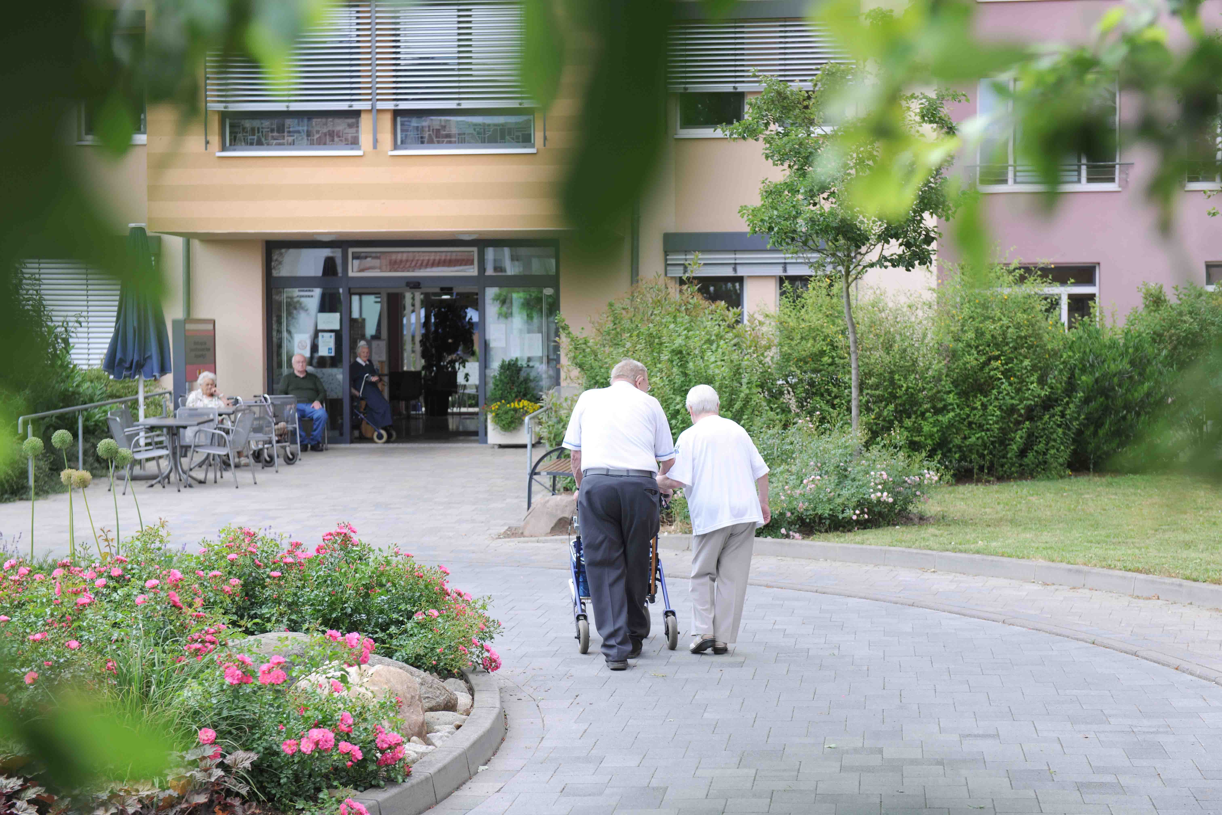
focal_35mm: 70
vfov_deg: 19.5
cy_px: 408
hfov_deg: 28.8
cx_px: 611
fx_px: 2376
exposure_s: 1/200
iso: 200
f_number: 4.5
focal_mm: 70
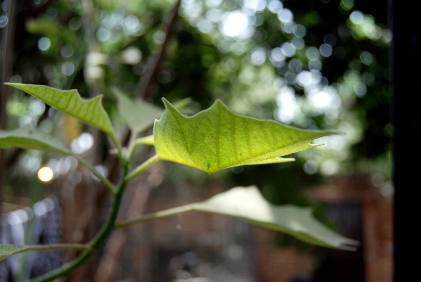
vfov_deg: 34.3
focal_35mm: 39
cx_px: 210
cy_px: 141
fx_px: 457
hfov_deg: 49.5
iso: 100
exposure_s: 1/80
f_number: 4.5
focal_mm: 26
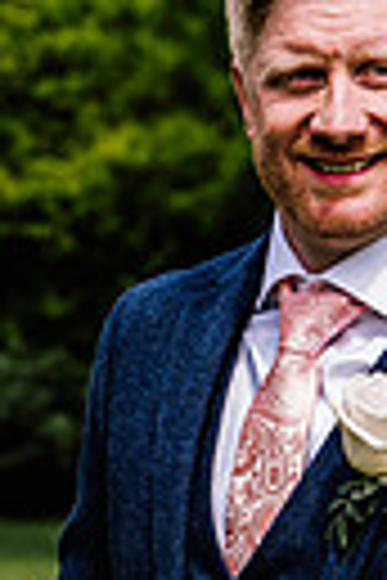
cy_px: 544
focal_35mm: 230
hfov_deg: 6.0
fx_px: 3708
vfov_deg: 8.9
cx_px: 234
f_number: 4.5
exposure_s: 1/400
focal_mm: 66
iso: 160
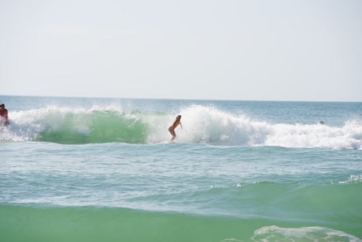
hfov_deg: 13.7
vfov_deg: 9.2
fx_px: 1510
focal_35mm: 150
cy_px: 121
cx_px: 181
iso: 80
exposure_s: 1/400
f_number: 6.3
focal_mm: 150
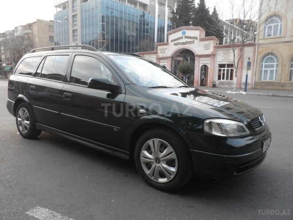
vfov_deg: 56.8
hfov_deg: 71.6
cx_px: 146
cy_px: 110
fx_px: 203
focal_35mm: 24
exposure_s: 1/60
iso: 80
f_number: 3.2
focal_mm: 4
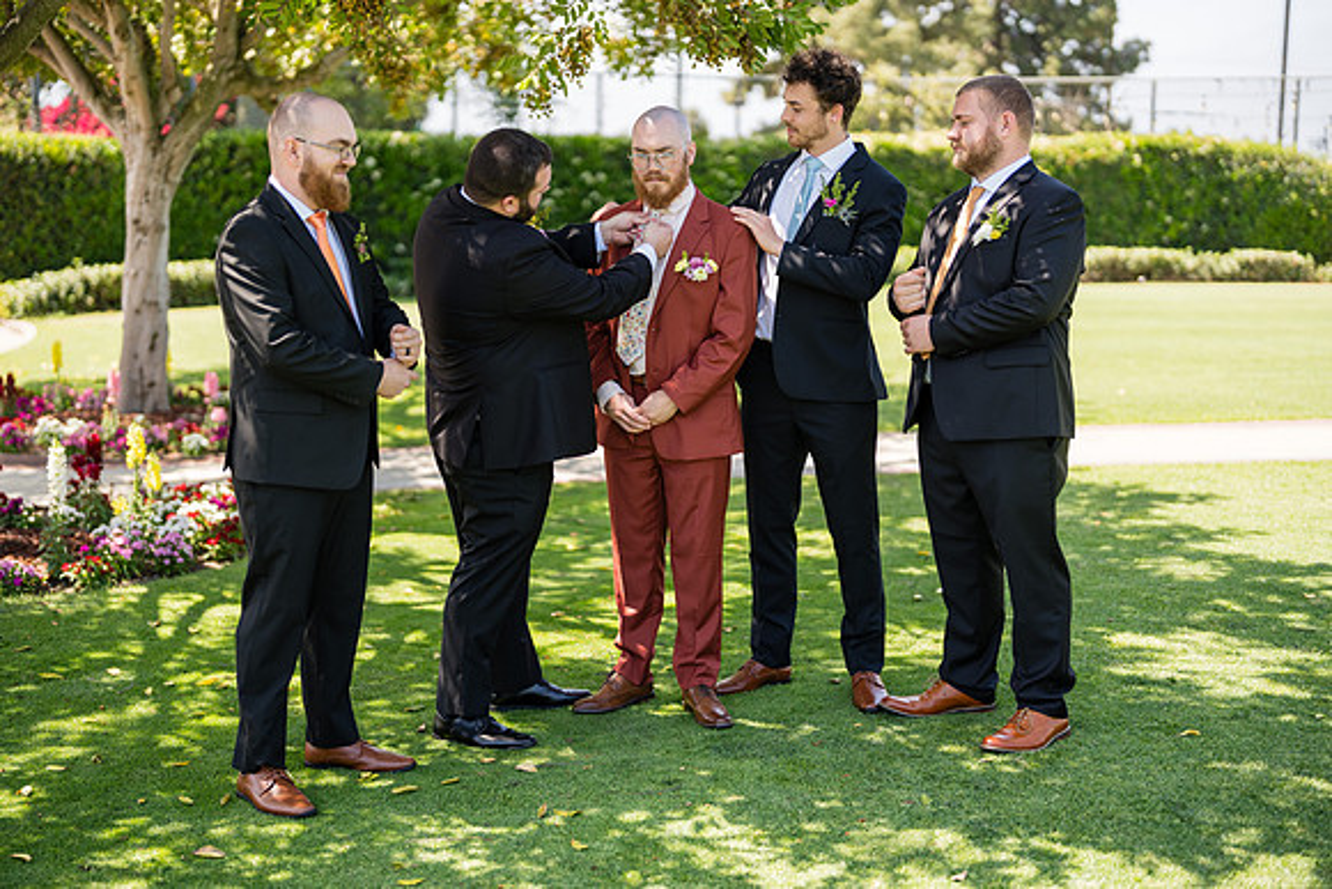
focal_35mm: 51
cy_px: 447
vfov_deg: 26.4
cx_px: 666
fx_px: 1897
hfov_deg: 38.7
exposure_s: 1/2000
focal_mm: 50
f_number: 1.2
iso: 100
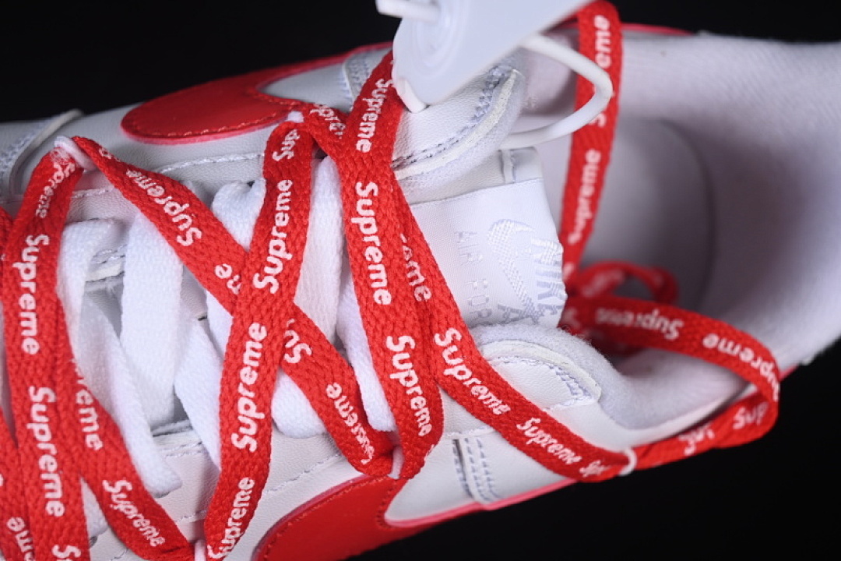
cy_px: 280
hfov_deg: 27.0
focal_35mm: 75
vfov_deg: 18.2
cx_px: 420
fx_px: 1752
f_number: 7.1
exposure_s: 1/100
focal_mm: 50
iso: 160
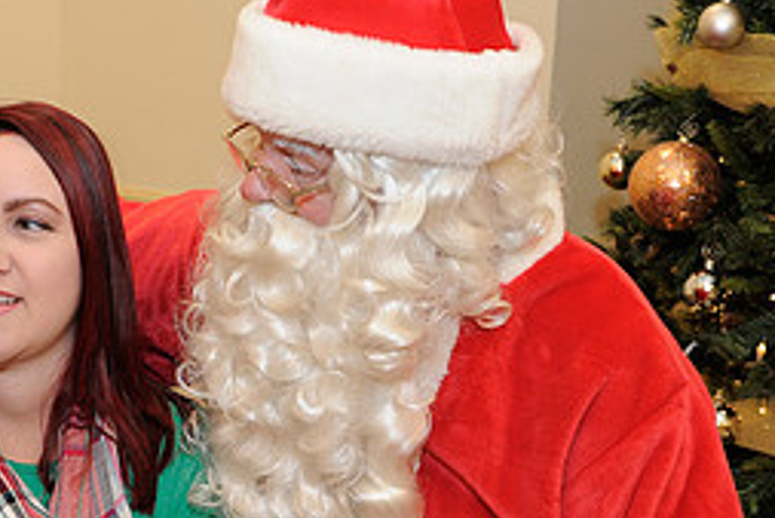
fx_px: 1529
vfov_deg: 19.1
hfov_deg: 28.1
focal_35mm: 71
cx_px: 224
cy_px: 398
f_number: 4
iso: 1600
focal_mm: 31
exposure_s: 1/100
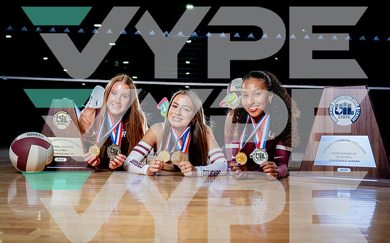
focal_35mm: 41
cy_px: 125
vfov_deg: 31.2
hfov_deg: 48.2
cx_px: 197
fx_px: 436
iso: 250
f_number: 5.6
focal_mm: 35
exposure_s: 1/250
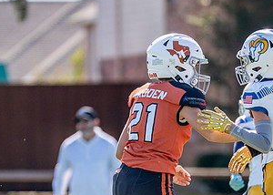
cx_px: 180
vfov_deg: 1.9
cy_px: 153
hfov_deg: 2.7
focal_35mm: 753
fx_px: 5836
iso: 250
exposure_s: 1/3200
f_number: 2.8
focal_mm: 200
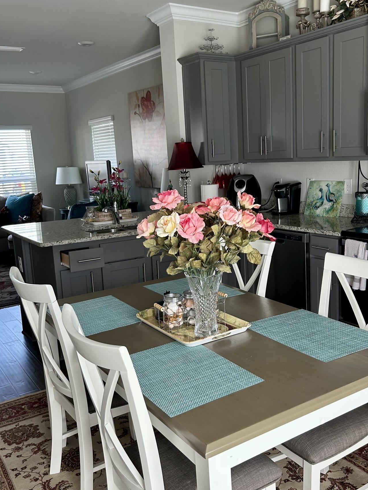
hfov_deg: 40.6
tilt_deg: -10.0
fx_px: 496
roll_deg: +3.1
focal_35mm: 35
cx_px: 209
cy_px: 254
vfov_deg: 52.6
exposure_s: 1/134
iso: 50
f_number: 1.5
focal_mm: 5.7
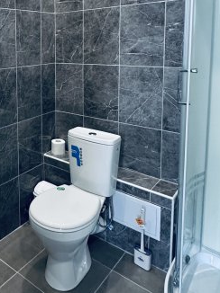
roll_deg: +1.2
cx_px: 9
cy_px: 72
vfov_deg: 52.8
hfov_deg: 38.8
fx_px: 280
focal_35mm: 33
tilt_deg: -6.9
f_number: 2.2
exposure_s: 1/50
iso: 250
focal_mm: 2.22
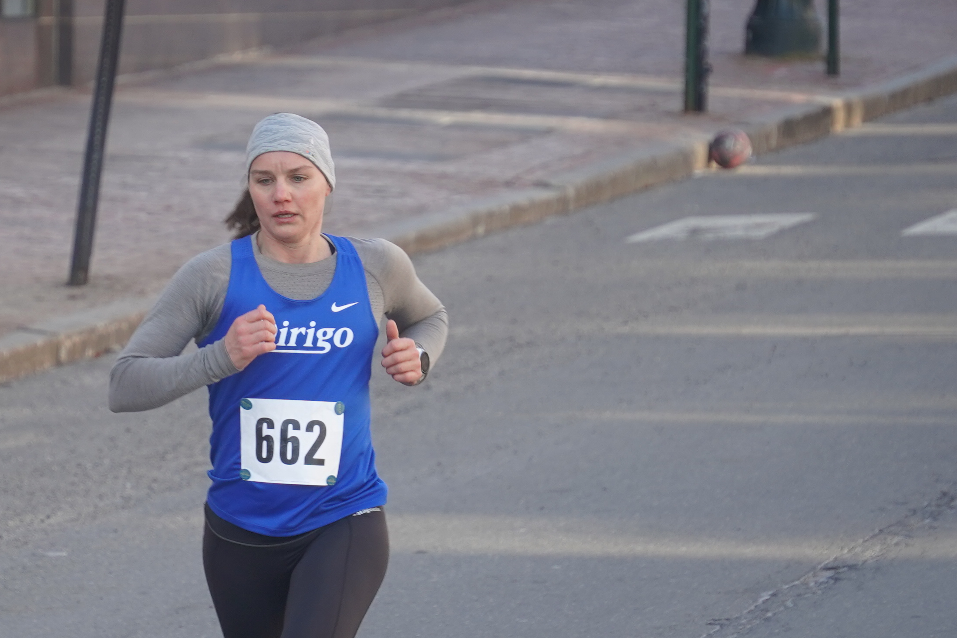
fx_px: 11615
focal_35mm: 437
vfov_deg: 3.1
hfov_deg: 4.7
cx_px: 278
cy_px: 369
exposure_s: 1/250
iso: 400
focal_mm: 163
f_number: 6.3
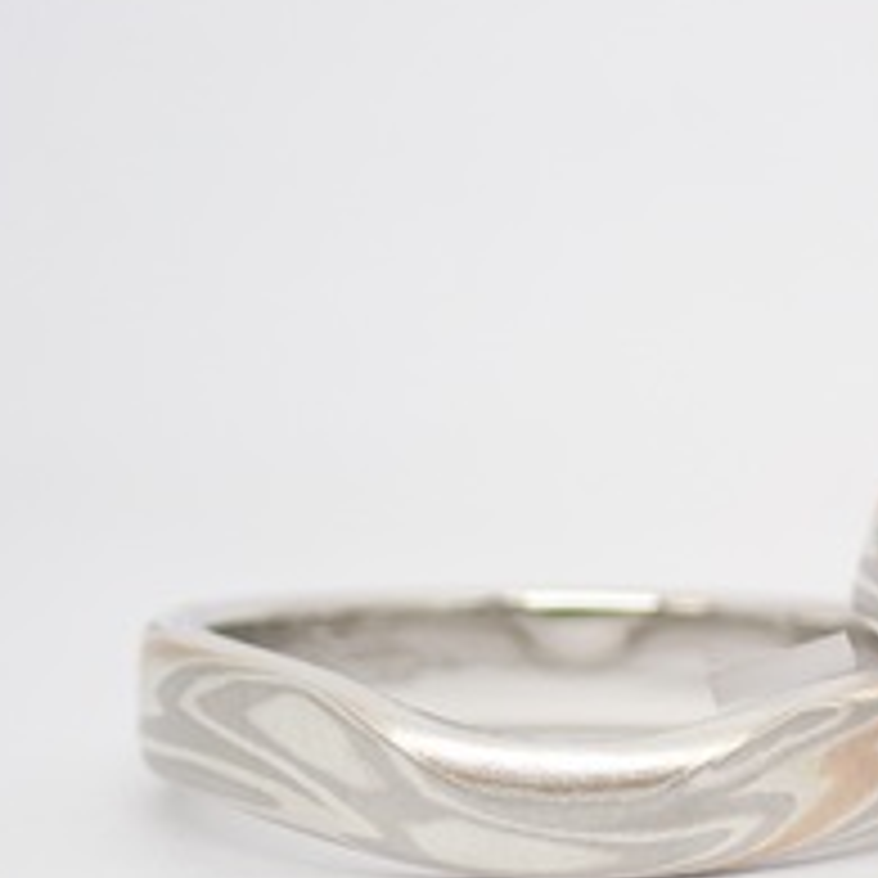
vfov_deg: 11.1
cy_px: 691
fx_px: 4505
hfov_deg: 11.0
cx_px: 878
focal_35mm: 157
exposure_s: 1/100
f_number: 4.1
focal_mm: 13.65
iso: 200
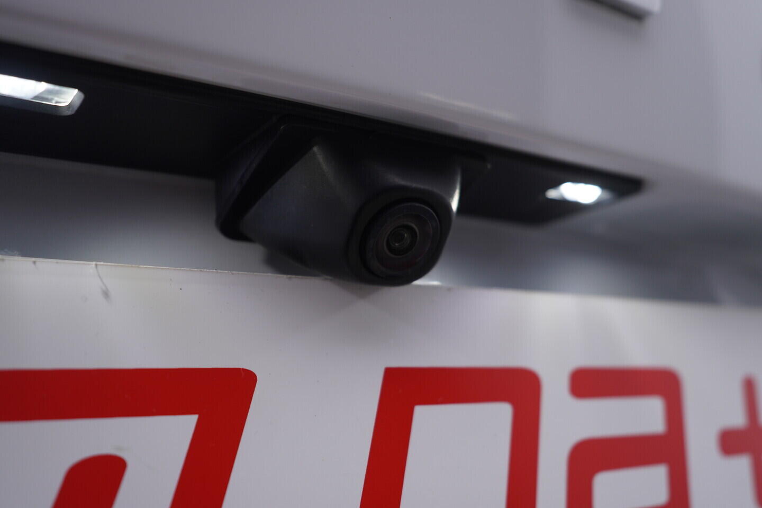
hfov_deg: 53.1
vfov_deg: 36.9
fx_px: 762
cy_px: 254
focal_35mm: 36
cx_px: 381
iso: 125
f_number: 4
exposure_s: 1/60
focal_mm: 24
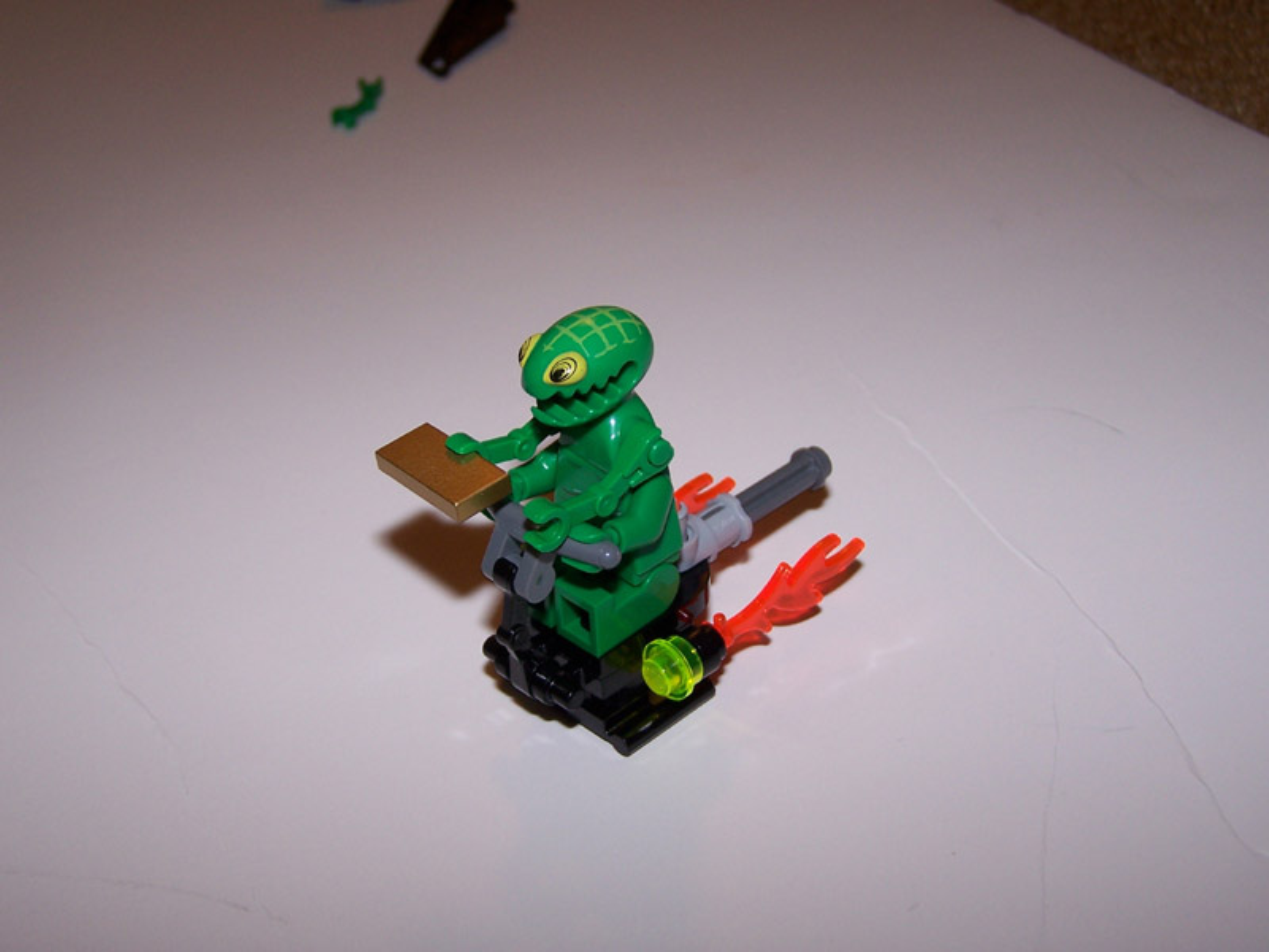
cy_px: 476
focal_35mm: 51
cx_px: 634
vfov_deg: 28.6
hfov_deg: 37.5
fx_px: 1870
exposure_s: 1/60
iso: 80
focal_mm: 8.5
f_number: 3
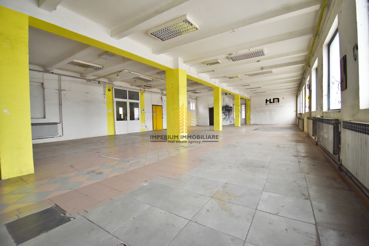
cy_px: 123
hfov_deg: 100.4
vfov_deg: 77.3
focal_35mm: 15
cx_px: 184
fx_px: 154
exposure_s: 1/125
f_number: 4.5
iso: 800
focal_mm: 10
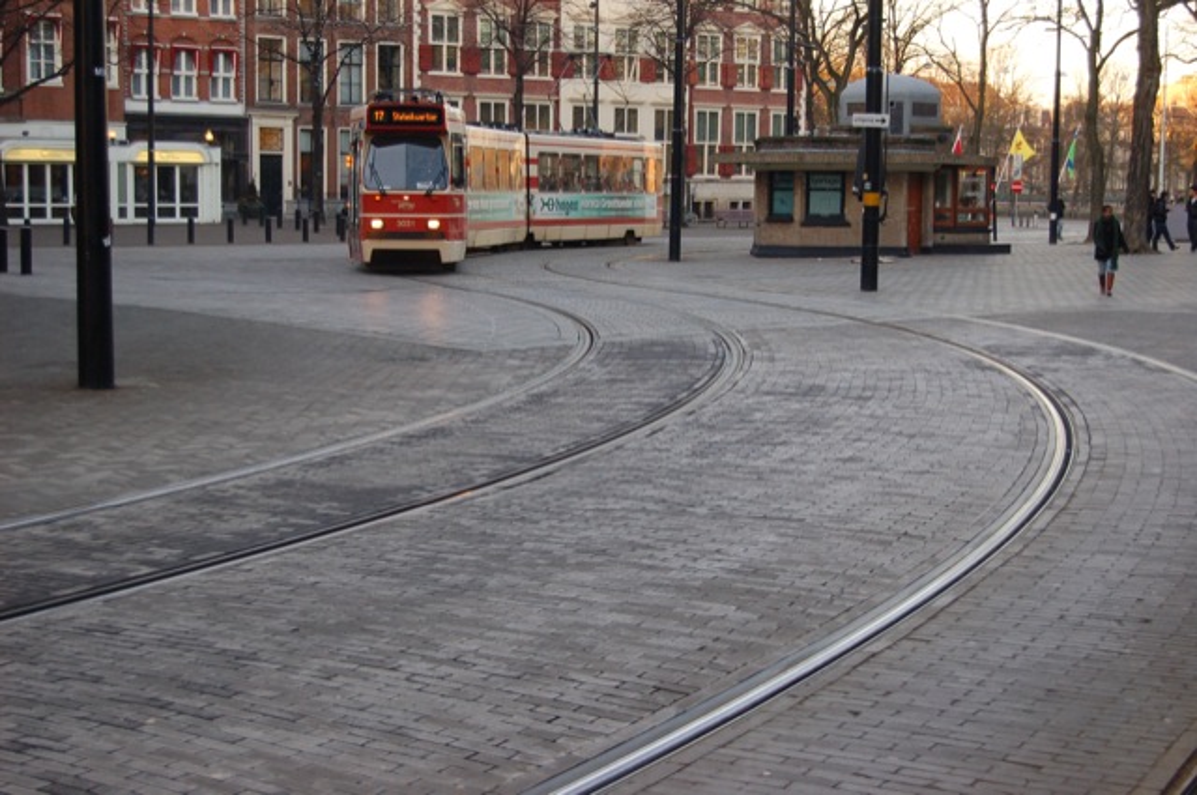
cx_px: 598
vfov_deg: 23.7
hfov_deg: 35.1
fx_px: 1893
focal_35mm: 57
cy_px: 398
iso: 400
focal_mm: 38
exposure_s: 1/100
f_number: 5
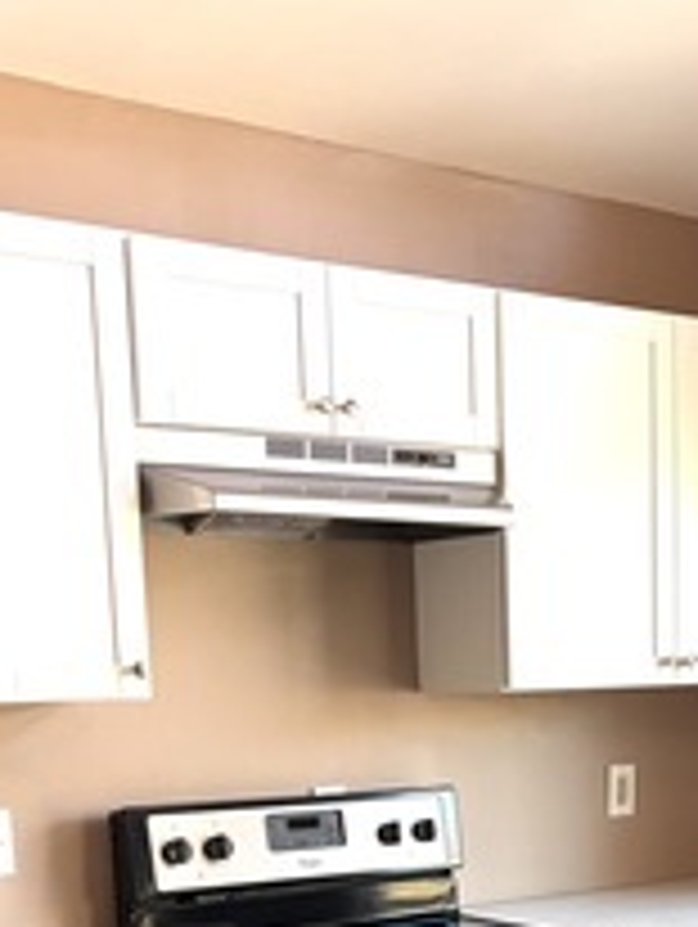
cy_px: 963
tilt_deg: -10.6
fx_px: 1690
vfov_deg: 28.5
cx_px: 547
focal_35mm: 63
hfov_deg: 23.0
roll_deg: +1.2
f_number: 1.6
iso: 125
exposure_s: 1/119
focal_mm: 5.96
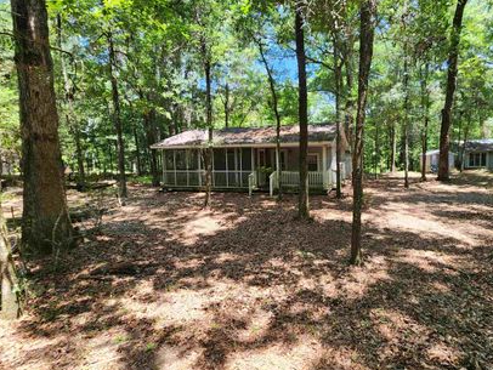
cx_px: 295
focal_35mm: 16
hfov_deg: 93.3
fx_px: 228
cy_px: 167
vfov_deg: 77.9
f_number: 2.2
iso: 50
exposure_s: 1/132
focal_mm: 2.2
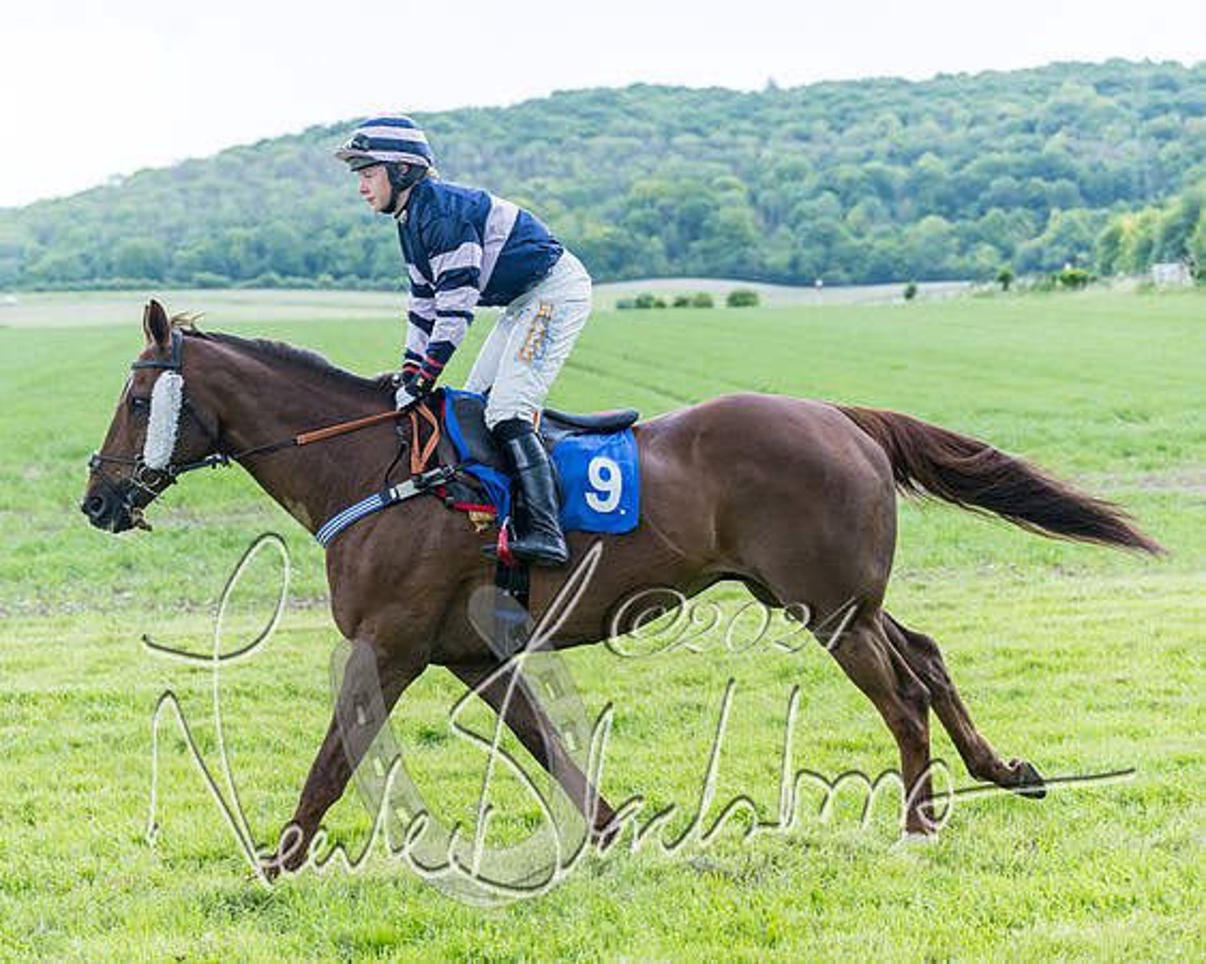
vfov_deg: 17.6
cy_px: 447
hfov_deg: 21.9
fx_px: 3113
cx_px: 481
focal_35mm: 87
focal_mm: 70
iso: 800
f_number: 4
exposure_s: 1/2000
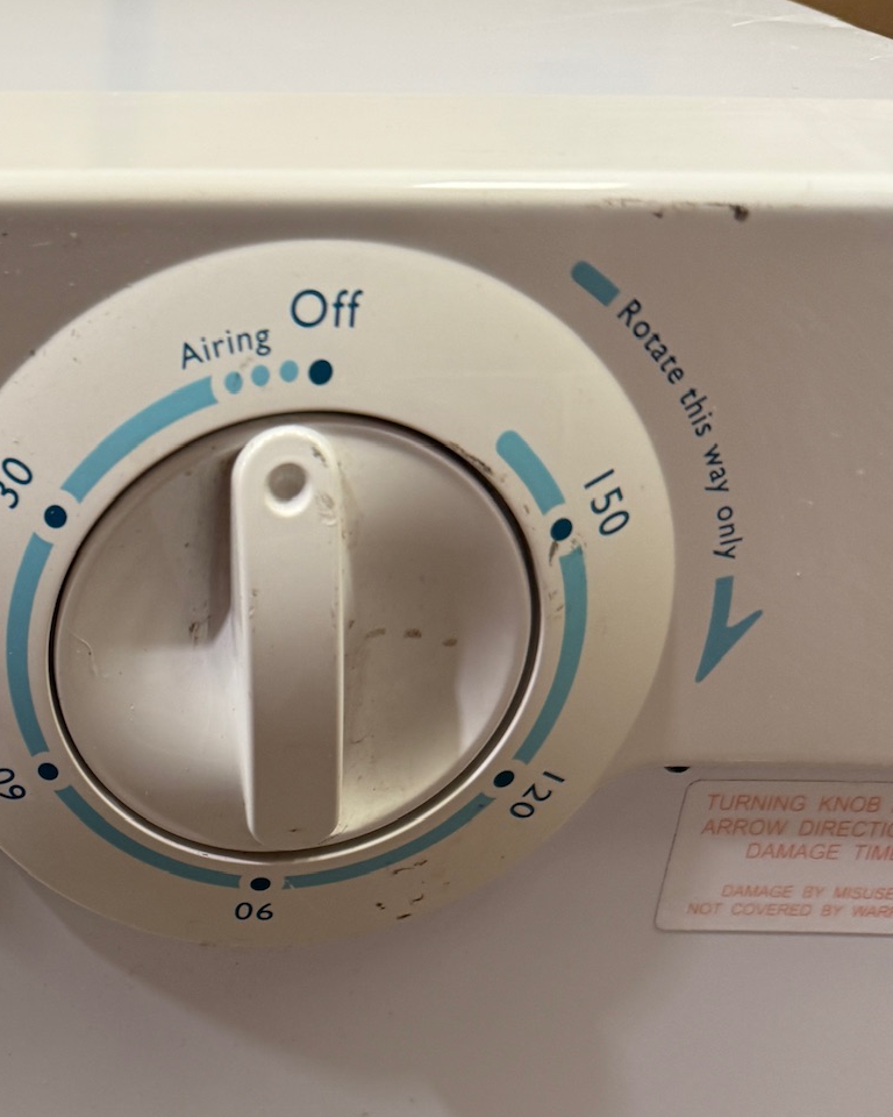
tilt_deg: -35.6
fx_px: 1652
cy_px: 1001
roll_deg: +0.5
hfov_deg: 28.5
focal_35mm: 50
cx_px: 13
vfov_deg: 35.2
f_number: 1.78
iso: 200
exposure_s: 1/100
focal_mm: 6.76
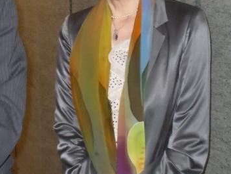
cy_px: 12
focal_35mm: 102
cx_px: 9
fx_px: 681
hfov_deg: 18.8
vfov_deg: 14.3
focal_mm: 8.1
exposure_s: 1/30
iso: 640
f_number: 4.6
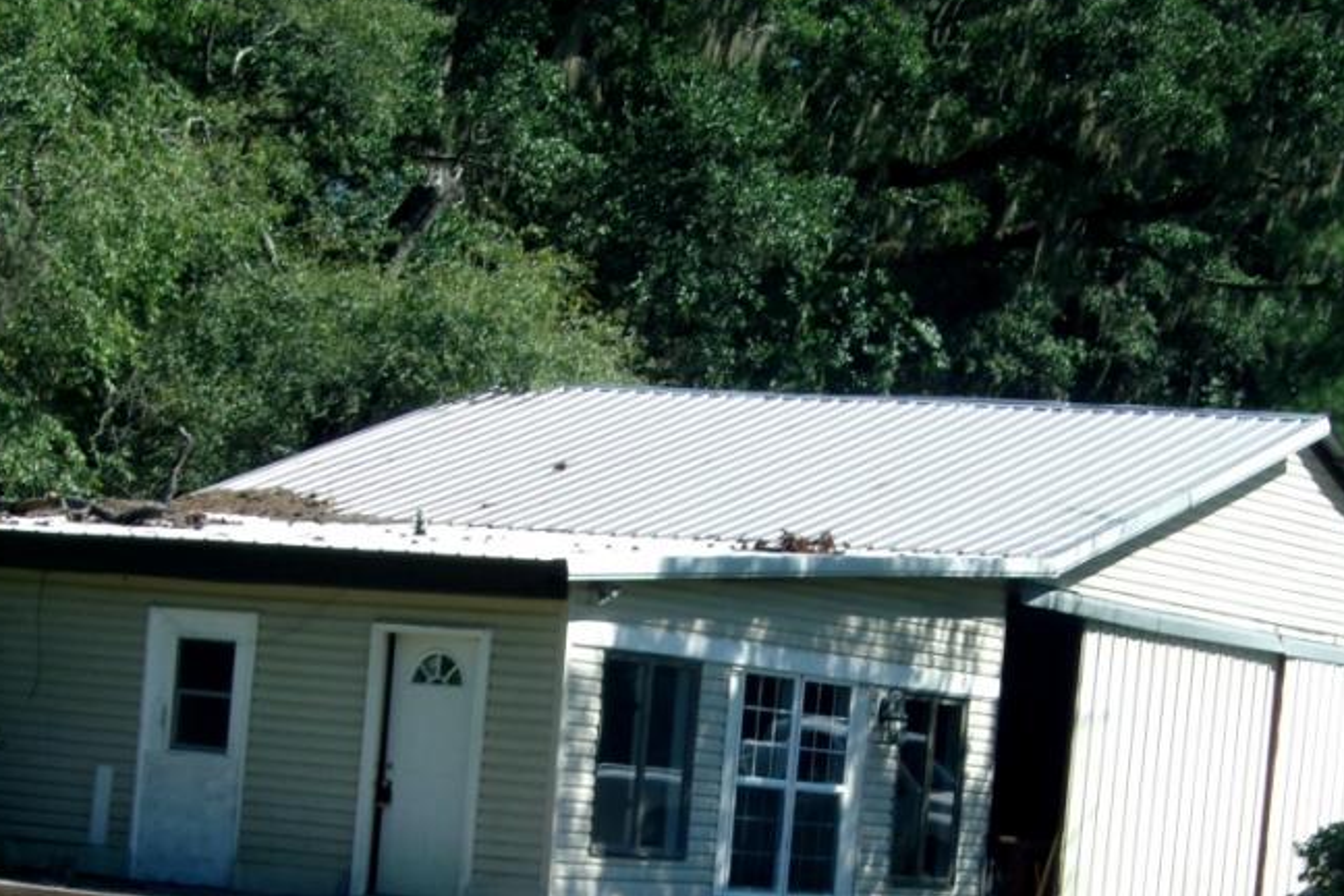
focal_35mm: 120
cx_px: 801
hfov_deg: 17.0
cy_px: 732
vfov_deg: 11.4
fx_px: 4480
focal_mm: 13
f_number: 9.87
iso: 100
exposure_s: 1/140
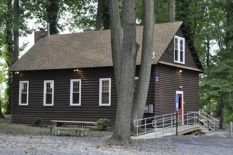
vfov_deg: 20.1
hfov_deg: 29.9
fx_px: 437
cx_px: 116
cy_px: 78
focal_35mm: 68
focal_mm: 45
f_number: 9
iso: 1250
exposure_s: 1/80
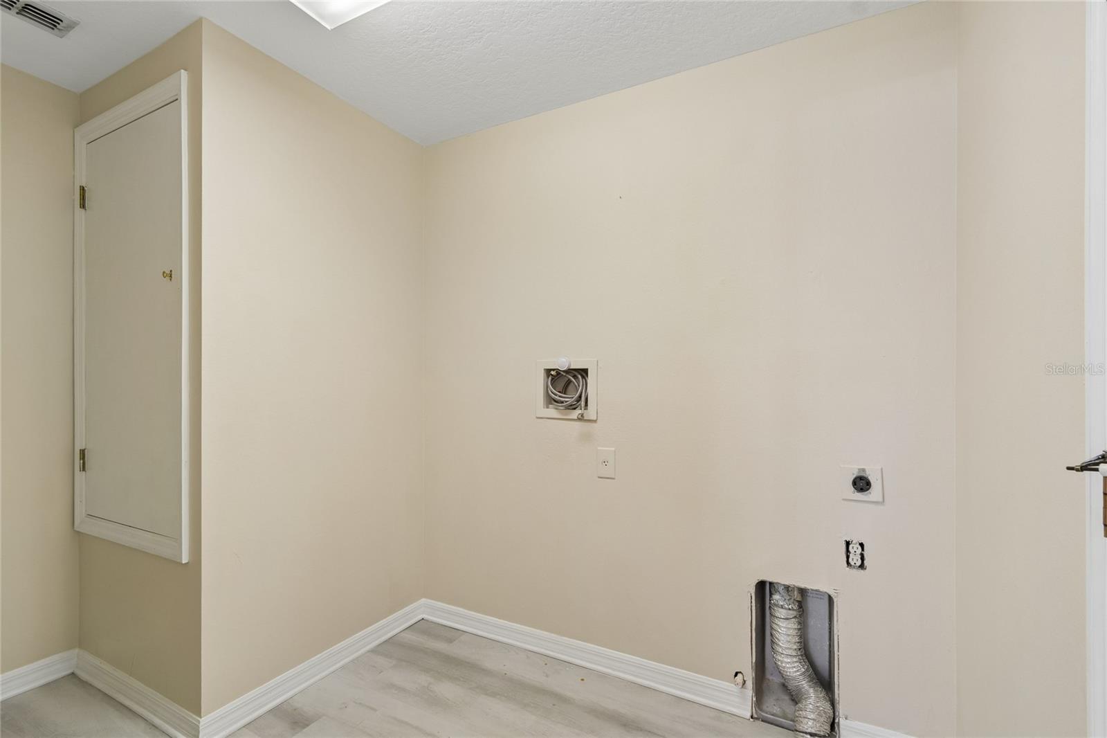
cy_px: 369
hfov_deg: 100.4
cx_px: 554
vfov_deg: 77.3
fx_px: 461
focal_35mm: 15
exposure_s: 1/6
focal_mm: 10
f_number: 7.1
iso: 100
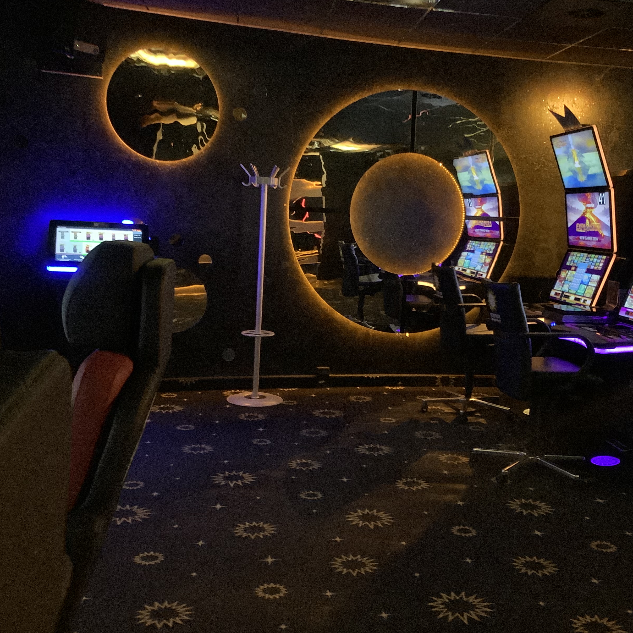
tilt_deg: -8.4
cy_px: 314
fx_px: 765
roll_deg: -3.4
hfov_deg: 44.7
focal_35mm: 37
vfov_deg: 44.9
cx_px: 375
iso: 640
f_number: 2.4
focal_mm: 3.3
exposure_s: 1/25
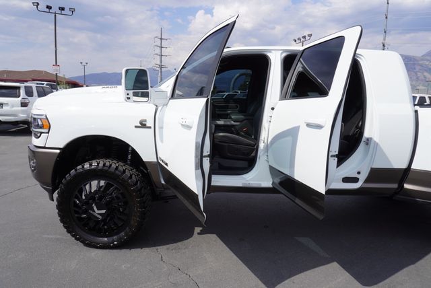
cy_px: 144
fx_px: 288
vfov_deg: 53.2
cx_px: 216
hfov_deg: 73.7
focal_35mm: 24
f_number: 10
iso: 100
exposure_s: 1/200
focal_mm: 16
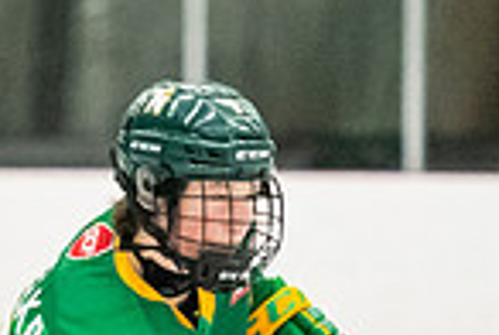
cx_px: 220
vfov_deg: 1.6
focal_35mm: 882
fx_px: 12250
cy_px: 553
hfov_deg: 2.3
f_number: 2.8
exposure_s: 1/800
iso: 3200
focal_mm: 130
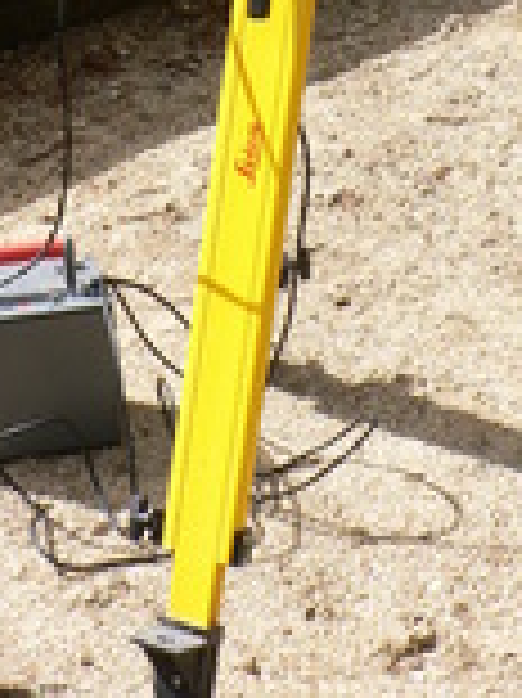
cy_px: -131
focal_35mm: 93
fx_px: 1872
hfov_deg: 15.9
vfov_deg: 19.9
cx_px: 225
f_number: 5
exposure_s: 1/400
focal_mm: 6
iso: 100
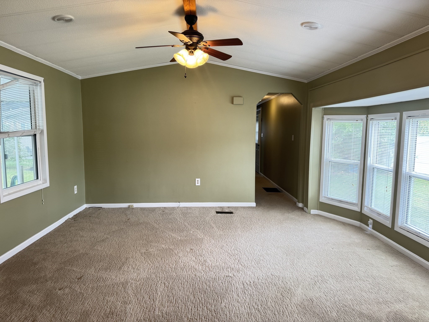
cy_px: 161
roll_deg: -0.5
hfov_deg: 71.6
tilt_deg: -6.6
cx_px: 214
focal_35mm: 24
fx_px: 297
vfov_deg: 56.8
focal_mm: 6.76
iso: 125
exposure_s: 1/60
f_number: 1.78
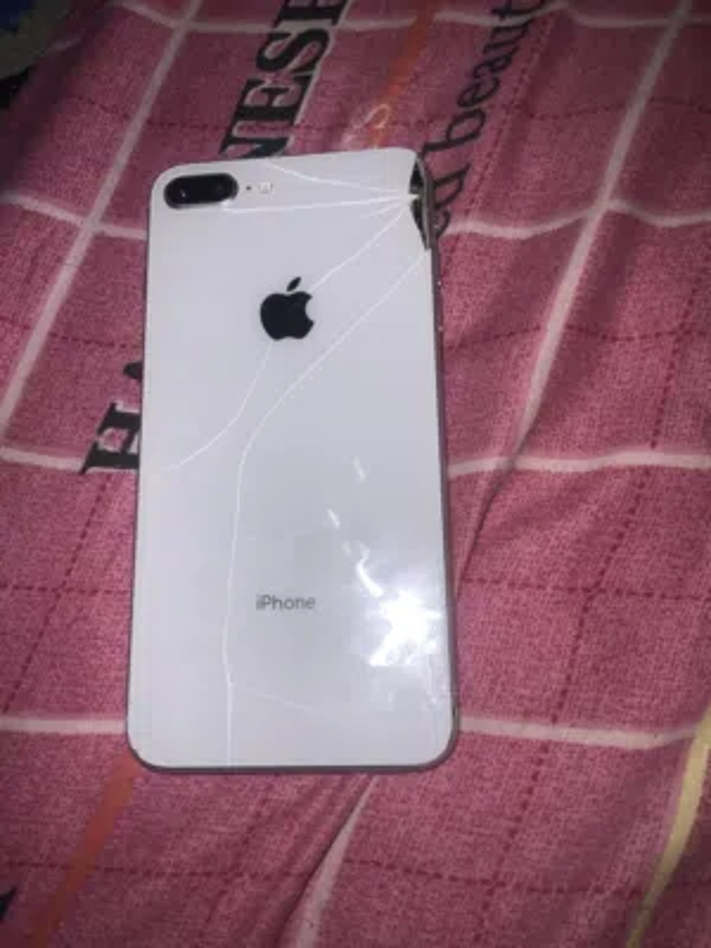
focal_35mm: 29
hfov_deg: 48.2
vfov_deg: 61.7
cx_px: 356
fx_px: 794
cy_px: 474
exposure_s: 1/161
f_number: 1.8
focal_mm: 3
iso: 16
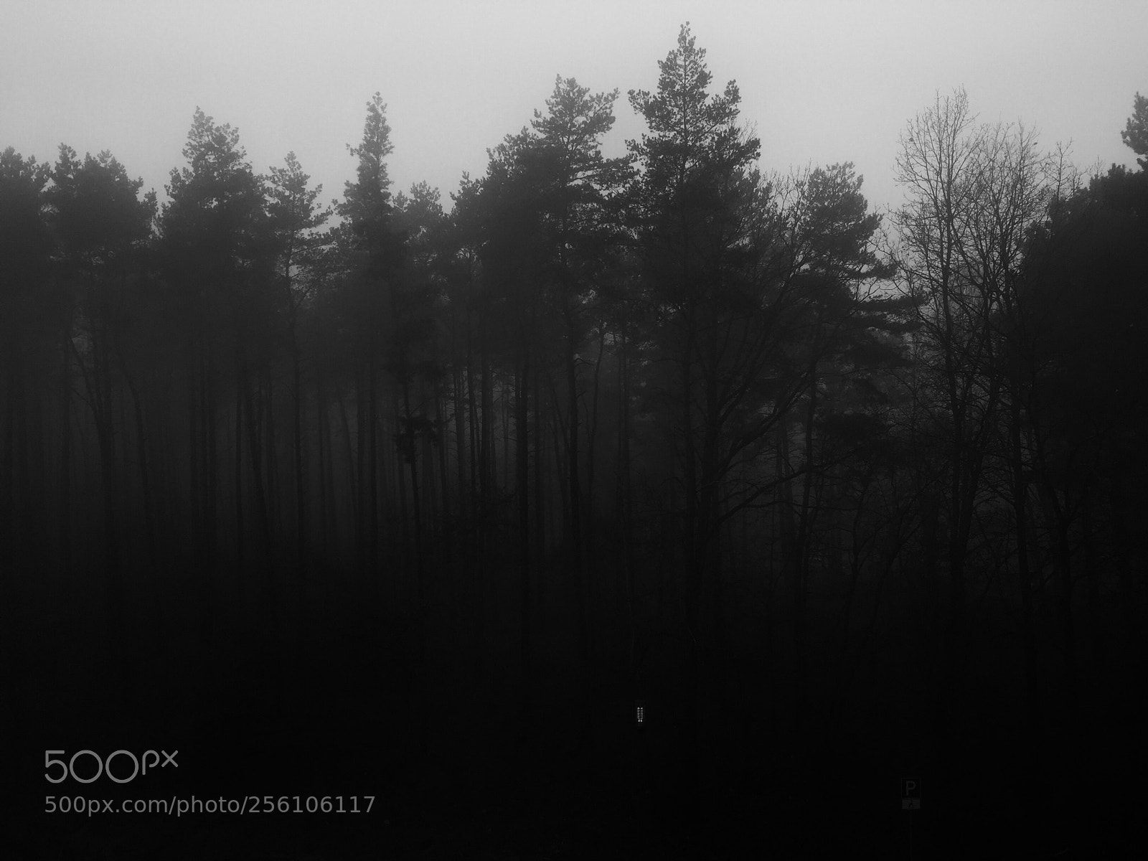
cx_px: 574
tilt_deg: +3.7
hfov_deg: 61.7
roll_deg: +0.2
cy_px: 430
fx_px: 962
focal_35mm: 29
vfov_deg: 48.2
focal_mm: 4.15
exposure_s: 1/102
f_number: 2.2
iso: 32
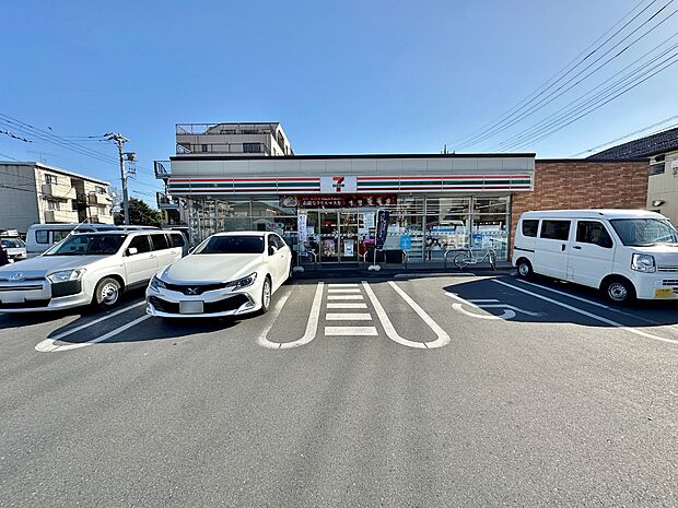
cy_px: 254
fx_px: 274
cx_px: 339
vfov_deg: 85.7
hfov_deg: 102.1
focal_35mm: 14
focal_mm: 2.22
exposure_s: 1/1366
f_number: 2.2
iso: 50
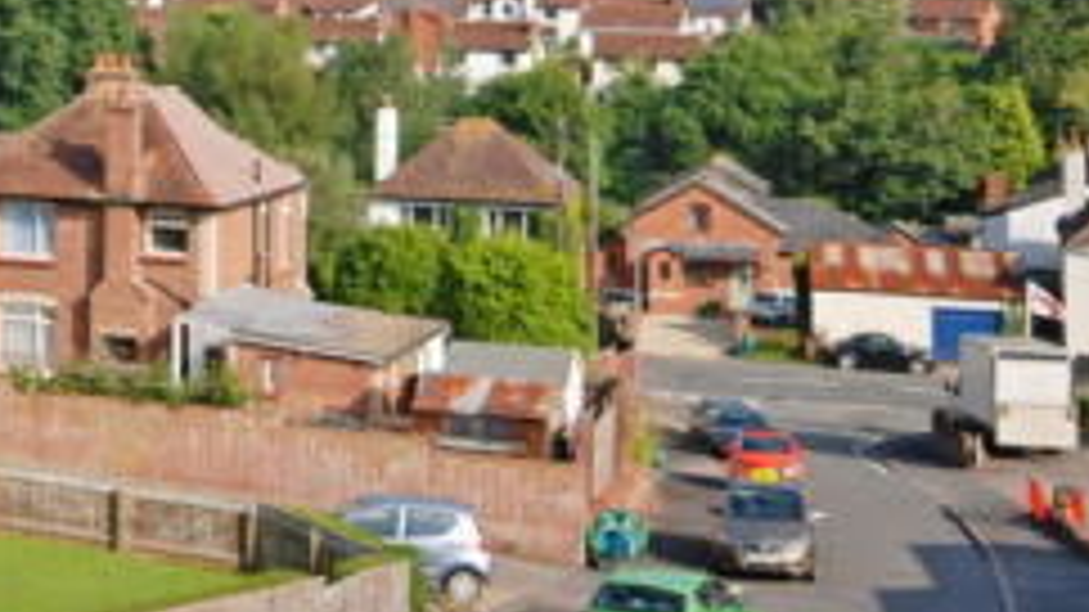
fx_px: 2454
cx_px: -20
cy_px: -97
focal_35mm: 85
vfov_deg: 13.9
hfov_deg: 23.9
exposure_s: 1/200
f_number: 8
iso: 100
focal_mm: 20
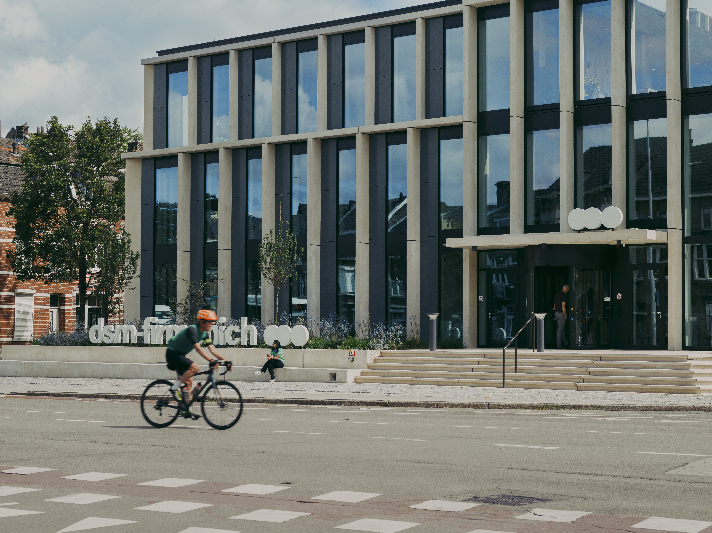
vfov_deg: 23.6
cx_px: 356
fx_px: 1275
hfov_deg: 31.2
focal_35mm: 62
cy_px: 266
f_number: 8
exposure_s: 1/200
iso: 100
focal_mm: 80
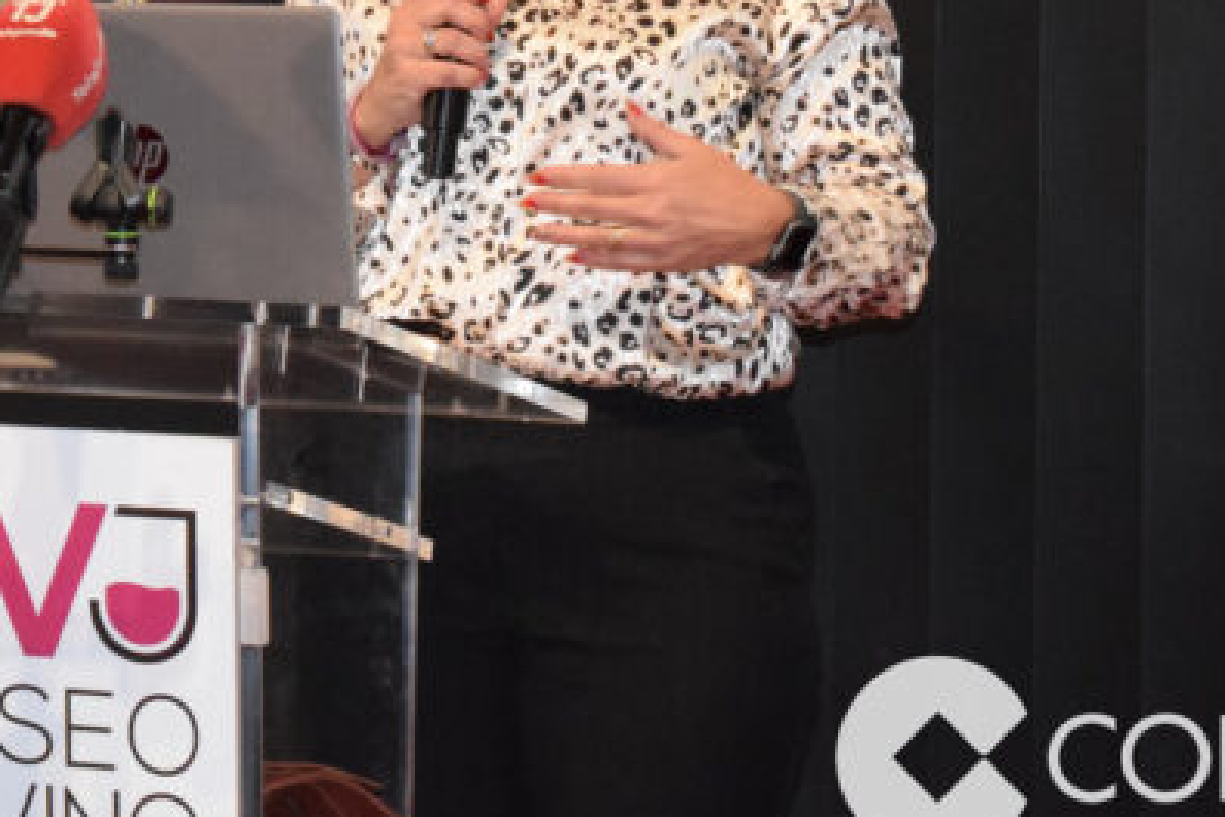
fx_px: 7257
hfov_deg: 9.6
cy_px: -159
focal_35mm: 213
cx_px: 340
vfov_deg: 6.4
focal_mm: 55
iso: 3200
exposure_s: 1/60
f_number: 5.6
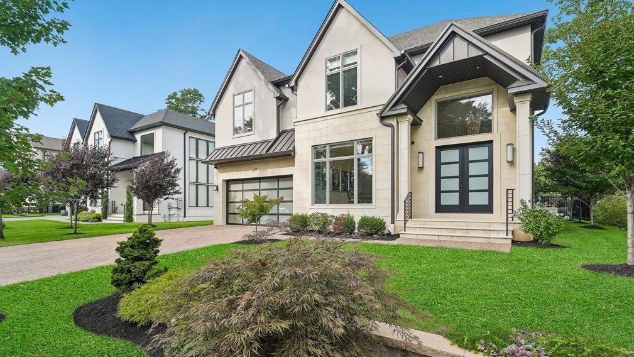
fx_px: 286
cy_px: 192
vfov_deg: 63.9
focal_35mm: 17
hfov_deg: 95.9
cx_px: 317
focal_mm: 16
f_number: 8
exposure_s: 1/160
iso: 400
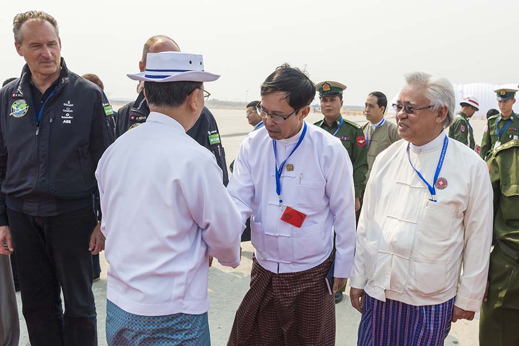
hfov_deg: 54.5
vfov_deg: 37.8
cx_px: 260
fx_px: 504
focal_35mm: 35
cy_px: 173
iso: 640
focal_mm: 35
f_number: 11
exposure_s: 1/1600
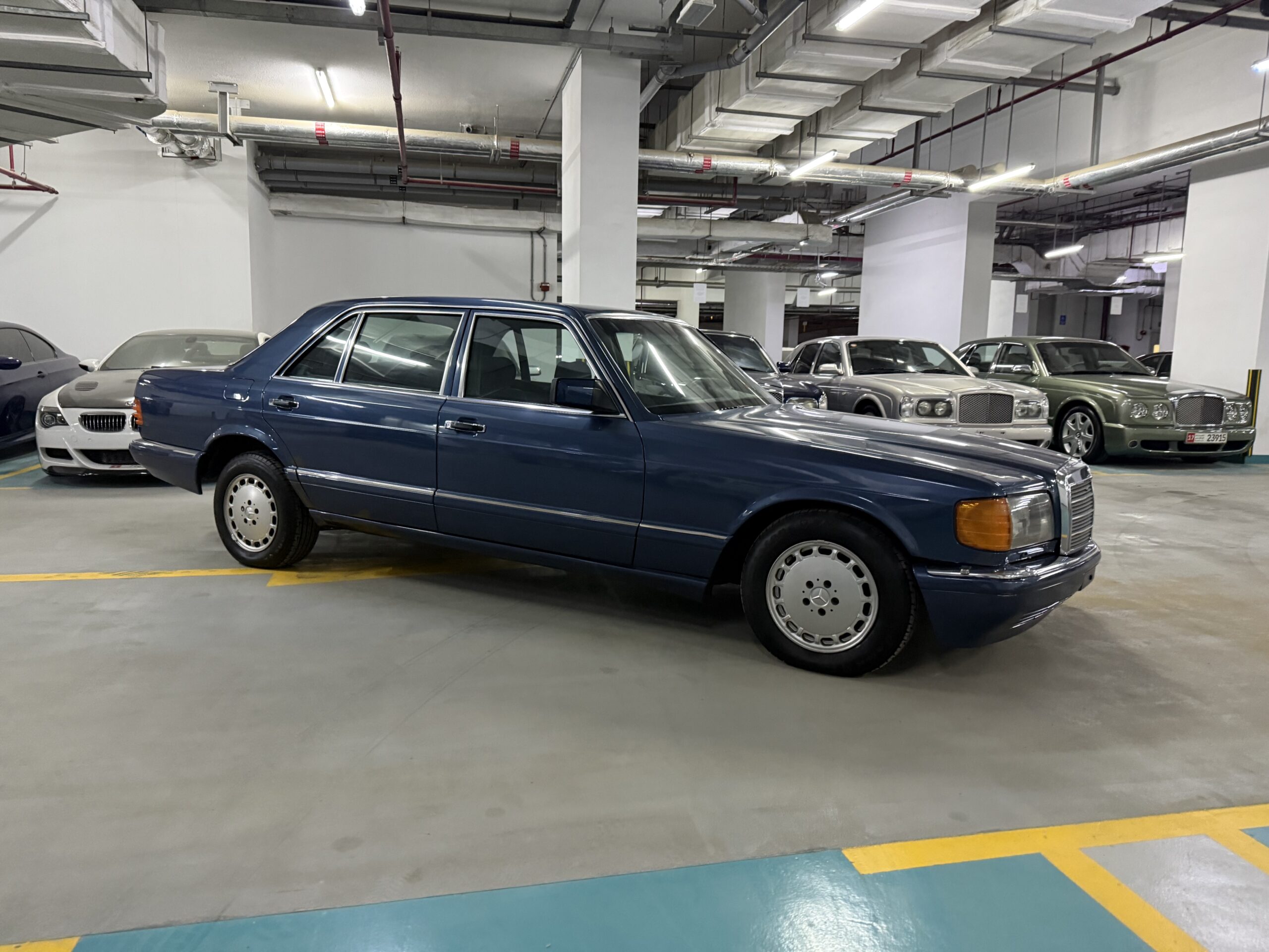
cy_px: 476
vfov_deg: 56.8
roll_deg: -1.9
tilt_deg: -6.6
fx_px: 880
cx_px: 634
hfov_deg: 71.6
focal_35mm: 24
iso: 640
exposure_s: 1/33
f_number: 1.78
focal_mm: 6.76
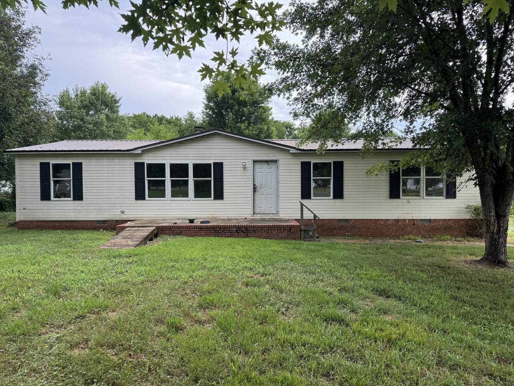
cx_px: 257
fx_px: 356
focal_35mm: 24
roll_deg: +0.0
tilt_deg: -2.1
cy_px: 193
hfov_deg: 71.6
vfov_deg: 56.8
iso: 80
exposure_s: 1/627
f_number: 1.78
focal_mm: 6.76
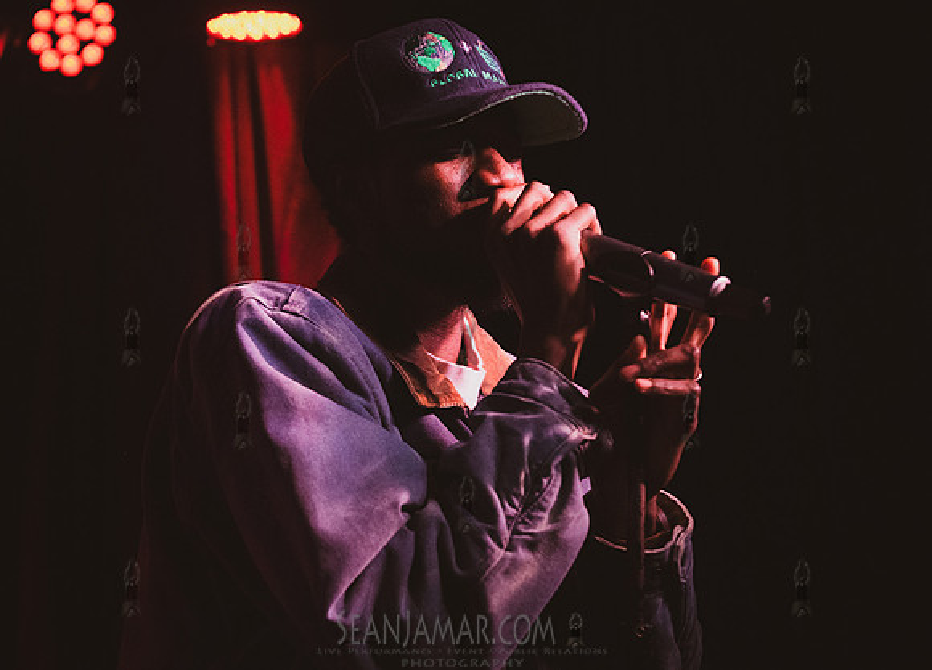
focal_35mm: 59
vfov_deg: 24.2
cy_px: 335
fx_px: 1564
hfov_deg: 33.2
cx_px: 429
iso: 12800
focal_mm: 56
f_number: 3.5
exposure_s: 1/320
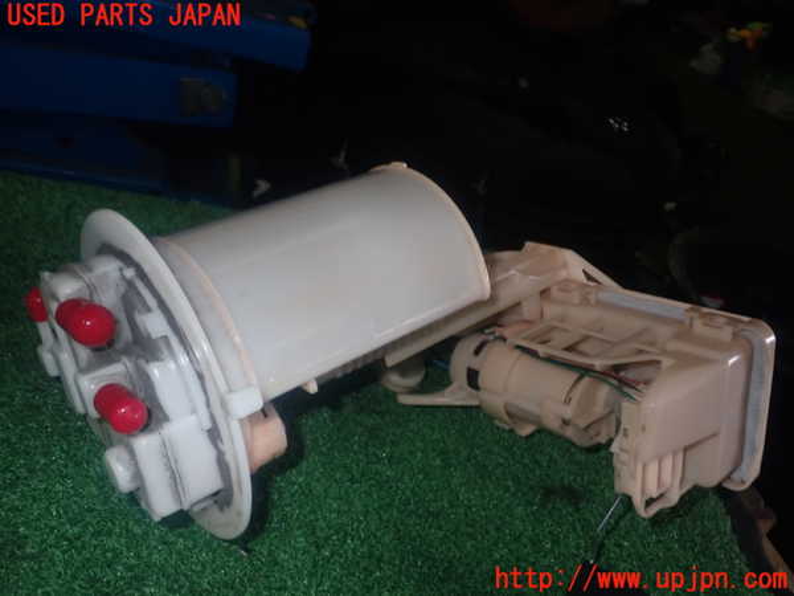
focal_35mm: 32
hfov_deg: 56.8
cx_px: 397
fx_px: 734
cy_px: 298
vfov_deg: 44.2
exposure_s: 1/30
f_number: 7.1
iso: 250
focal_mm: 5.79
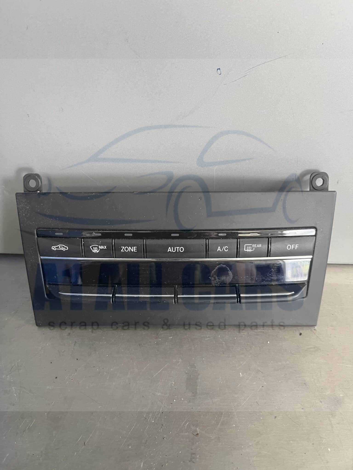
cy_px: 235
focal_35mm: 26
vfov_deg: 67.3
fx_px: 354
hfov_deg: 53.1
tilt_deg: -43.0
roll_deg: +0.1
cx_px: 176
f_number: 1.6
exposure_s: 1/96
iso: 125
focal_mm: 5.1
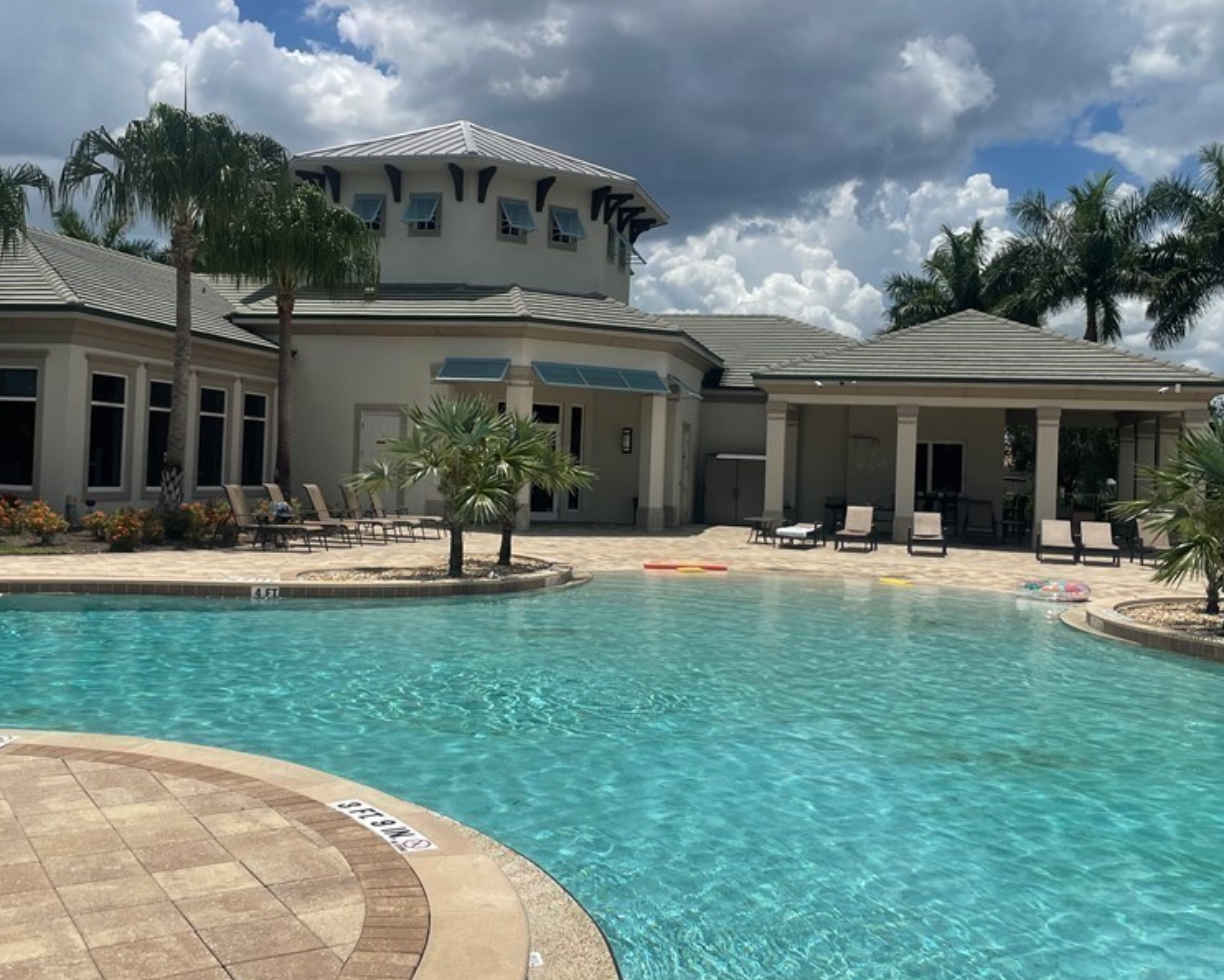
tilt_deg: +3.4
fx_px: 1268
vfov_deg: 42.2
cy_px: 467
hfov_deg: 51.5
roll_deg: -2.4
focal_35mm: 35
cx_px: 577
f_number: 1.6
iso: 32
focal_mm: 4.2
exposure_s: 1/8403
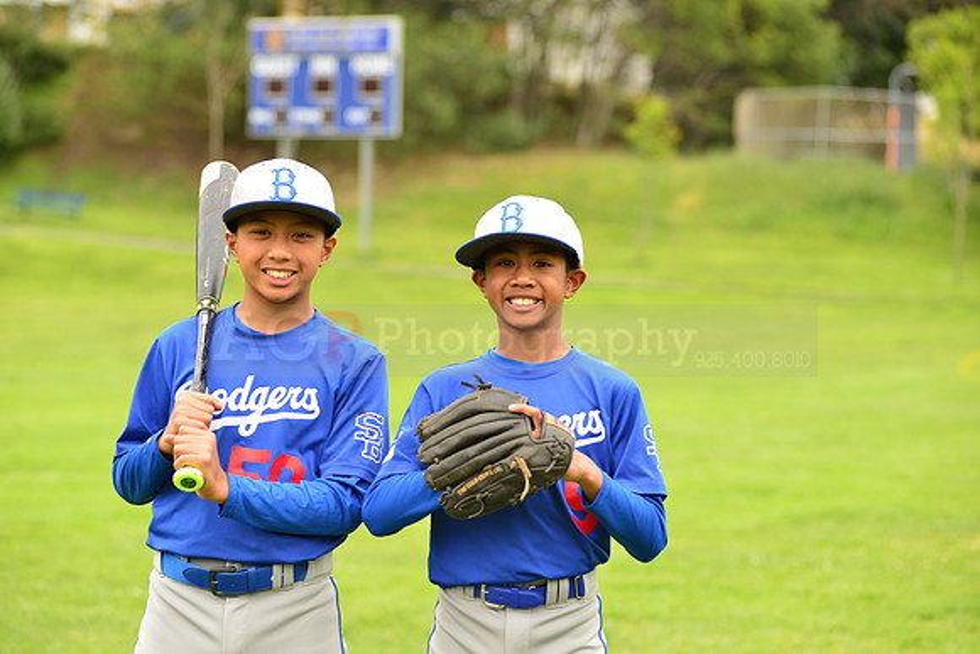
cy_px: 327
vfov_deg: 11.0
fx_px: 3403
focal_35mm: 125
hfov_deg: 16.4
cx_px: 490
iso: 160
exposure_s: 1/250
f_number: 5
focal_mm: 125
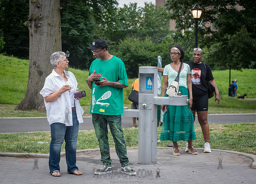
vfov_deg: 14.9
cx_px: 99
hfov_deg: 20.6
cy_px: 79
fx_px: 704
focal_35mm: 97
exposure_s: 1/320
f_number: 4.5
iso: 1000
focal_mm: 80
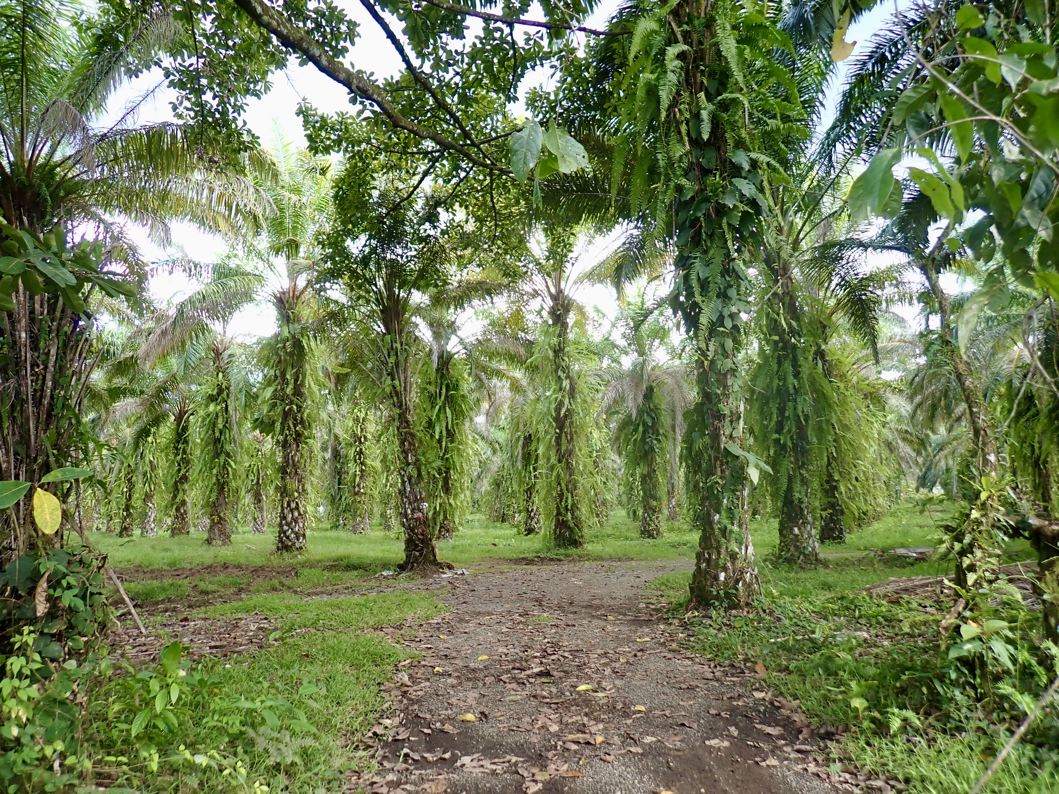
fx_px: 765
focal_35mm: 25
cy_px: 397
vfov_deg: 54.9
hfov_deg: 69.4
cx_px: 530
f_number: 2
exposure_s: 1/80
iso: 100
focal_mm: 4.5
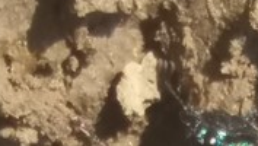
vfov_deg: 10.1
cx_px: 319
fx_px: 753
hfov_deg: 18.3
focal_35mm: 110
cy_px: 304
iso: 64
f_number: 1.9
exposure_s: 1/548
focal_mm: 3.7
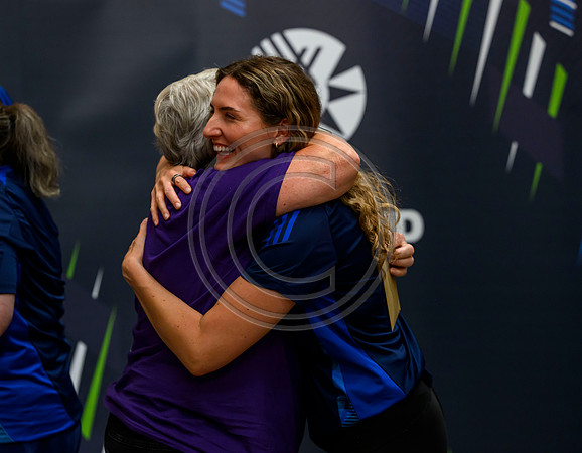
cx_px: 304
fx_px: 1653
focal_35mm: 97
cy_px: 211
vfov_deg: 15.6
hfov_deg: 20.0
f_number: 3.5
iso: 4000
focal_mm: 82
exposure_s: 1/400
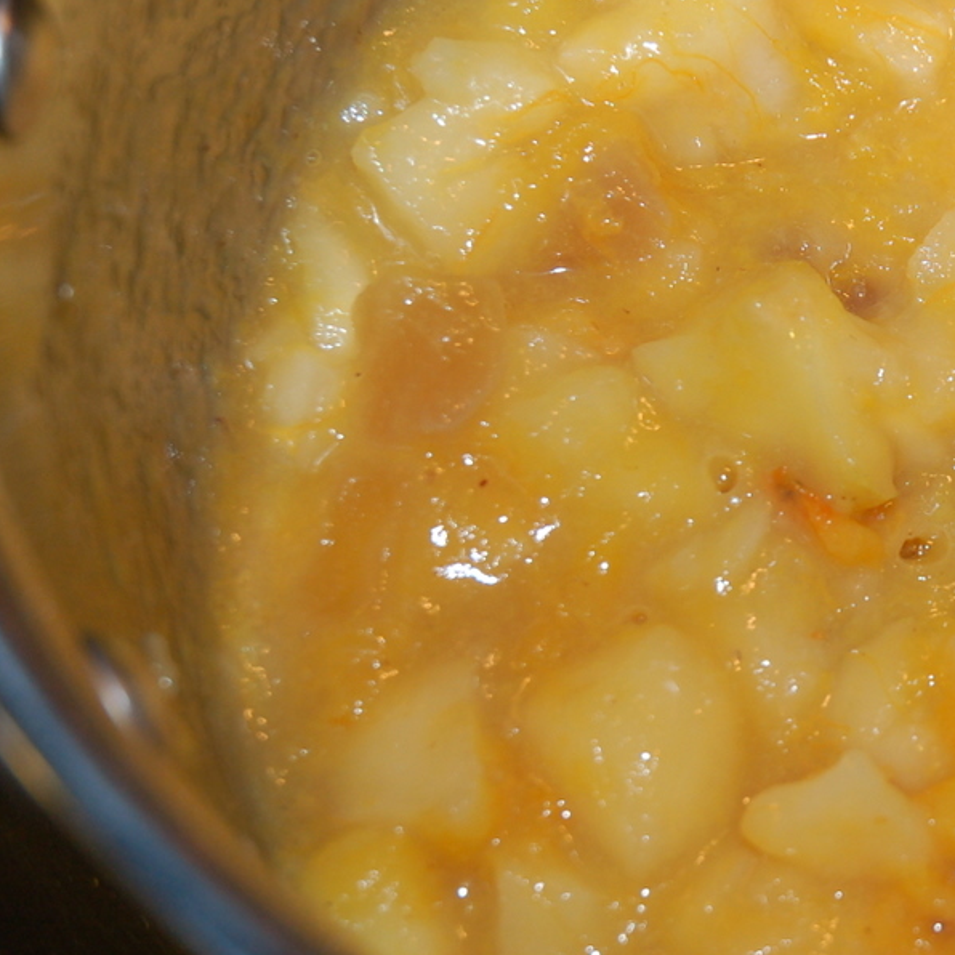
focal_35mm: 141
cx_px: 1149
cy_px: 399
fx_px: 4401
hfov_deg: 12.1
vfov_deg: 12.4
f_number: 4.5
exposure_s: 1/60
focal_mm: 44
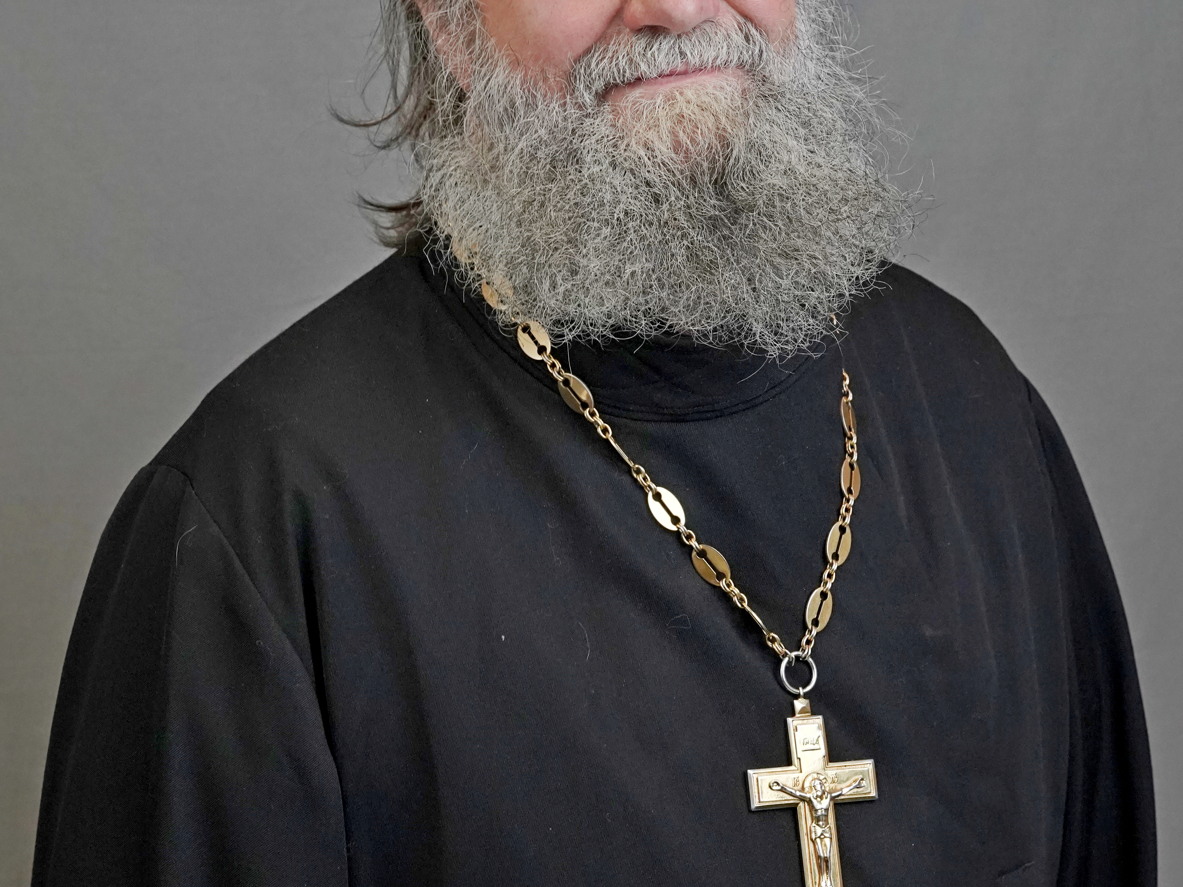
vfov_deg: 10.3
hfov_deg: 13.7
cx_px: 564
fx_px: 4921
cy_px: 647
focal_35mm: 144
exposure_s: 1/100
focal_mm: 85
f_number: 6.3
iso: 4000
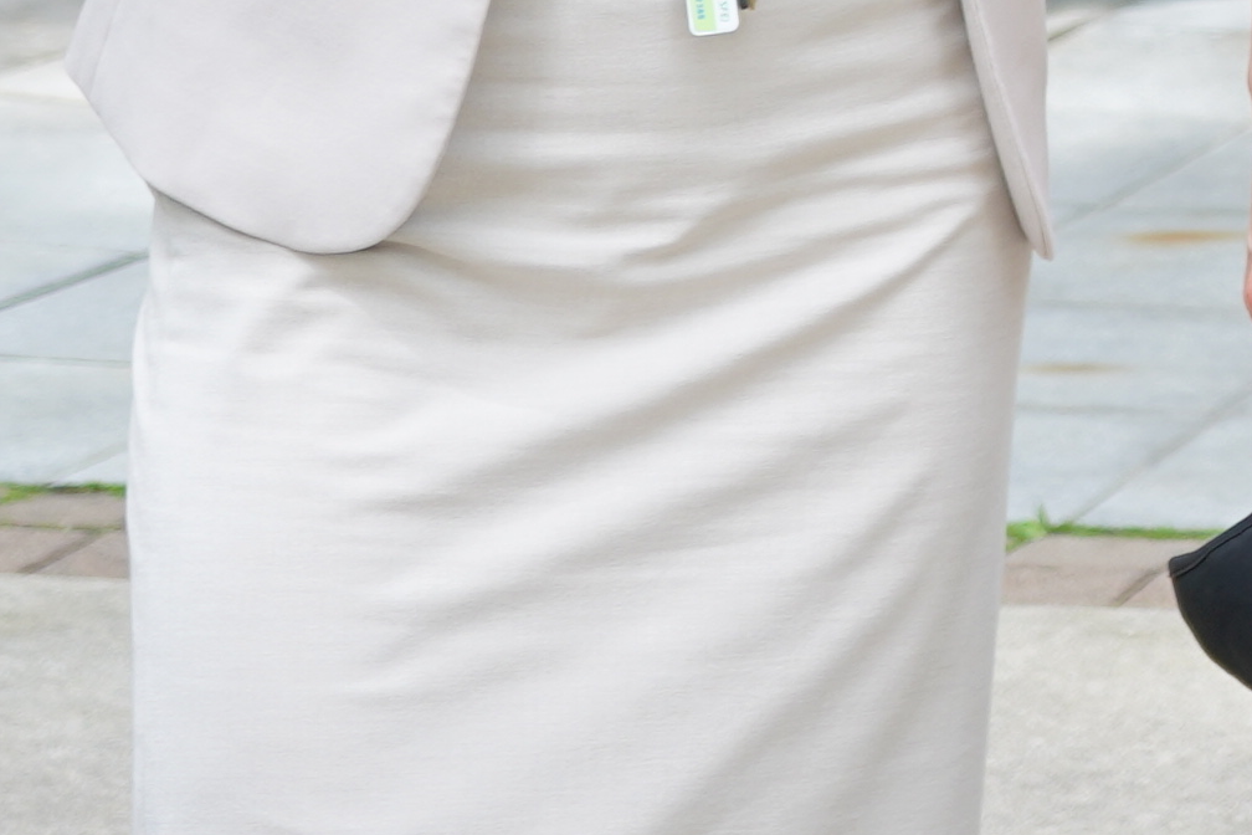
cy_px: -1246
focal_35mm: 250
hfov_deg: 7.8
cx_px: 2571
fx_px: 8694
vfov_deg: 5.3
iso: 160
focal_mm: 42
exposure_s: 1/160
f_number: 4.5
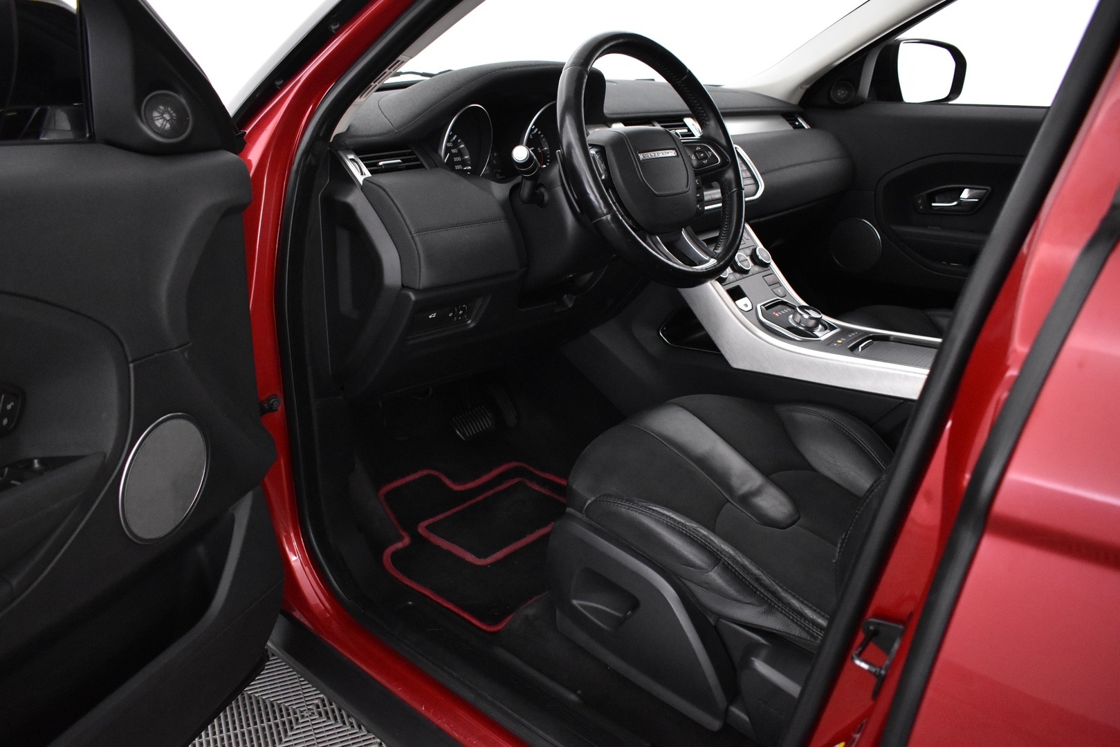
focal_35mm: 27
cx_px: 560
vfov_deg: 47.9
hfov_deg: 67.4
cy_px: 374
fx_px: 840
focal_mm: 18
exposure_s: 1/50
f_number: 3.5
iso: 3200
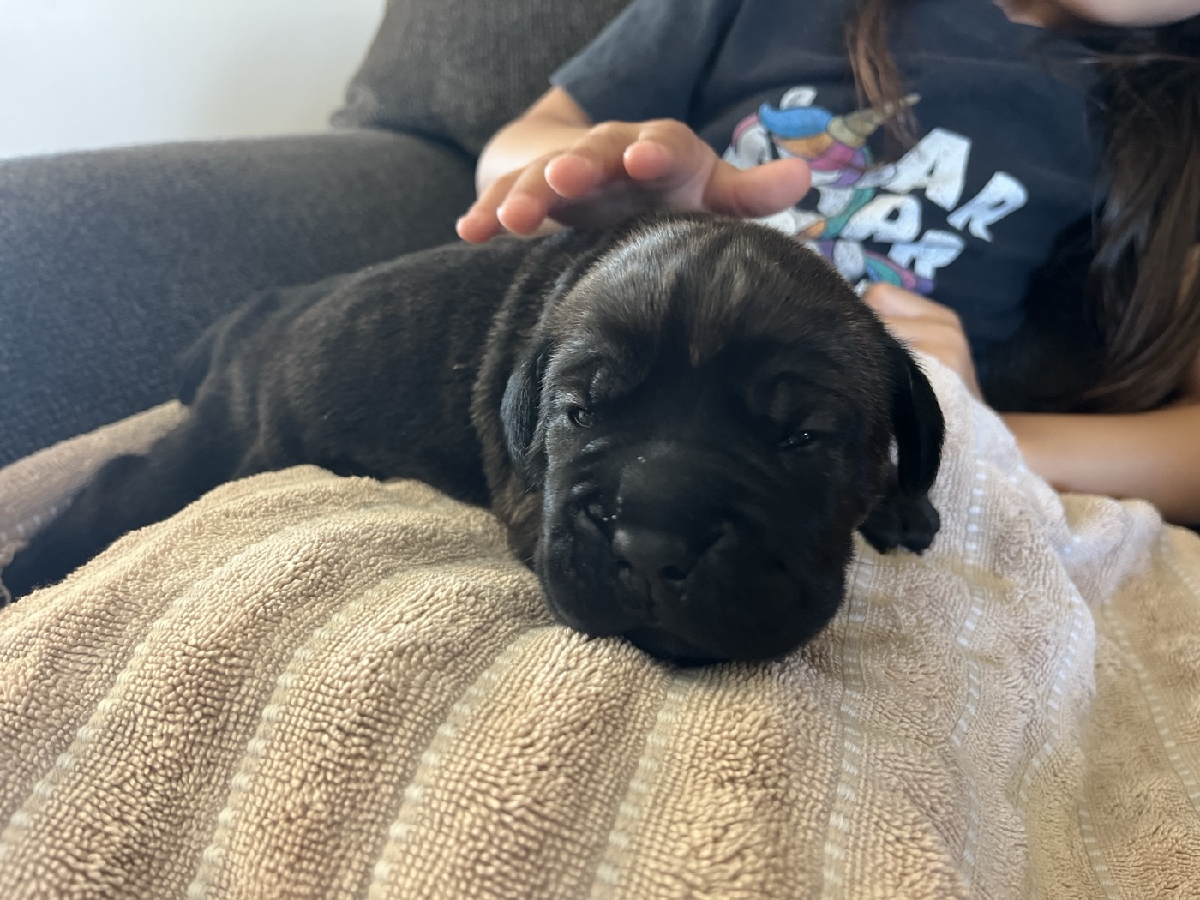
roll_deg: +0.2
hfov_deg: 67.3
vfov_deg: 53.1
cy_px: 450
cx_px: 600
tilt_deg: -21.6
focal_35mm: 26
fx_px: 901
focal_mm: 5.1
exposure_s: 1/60
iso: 250
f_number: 1.6
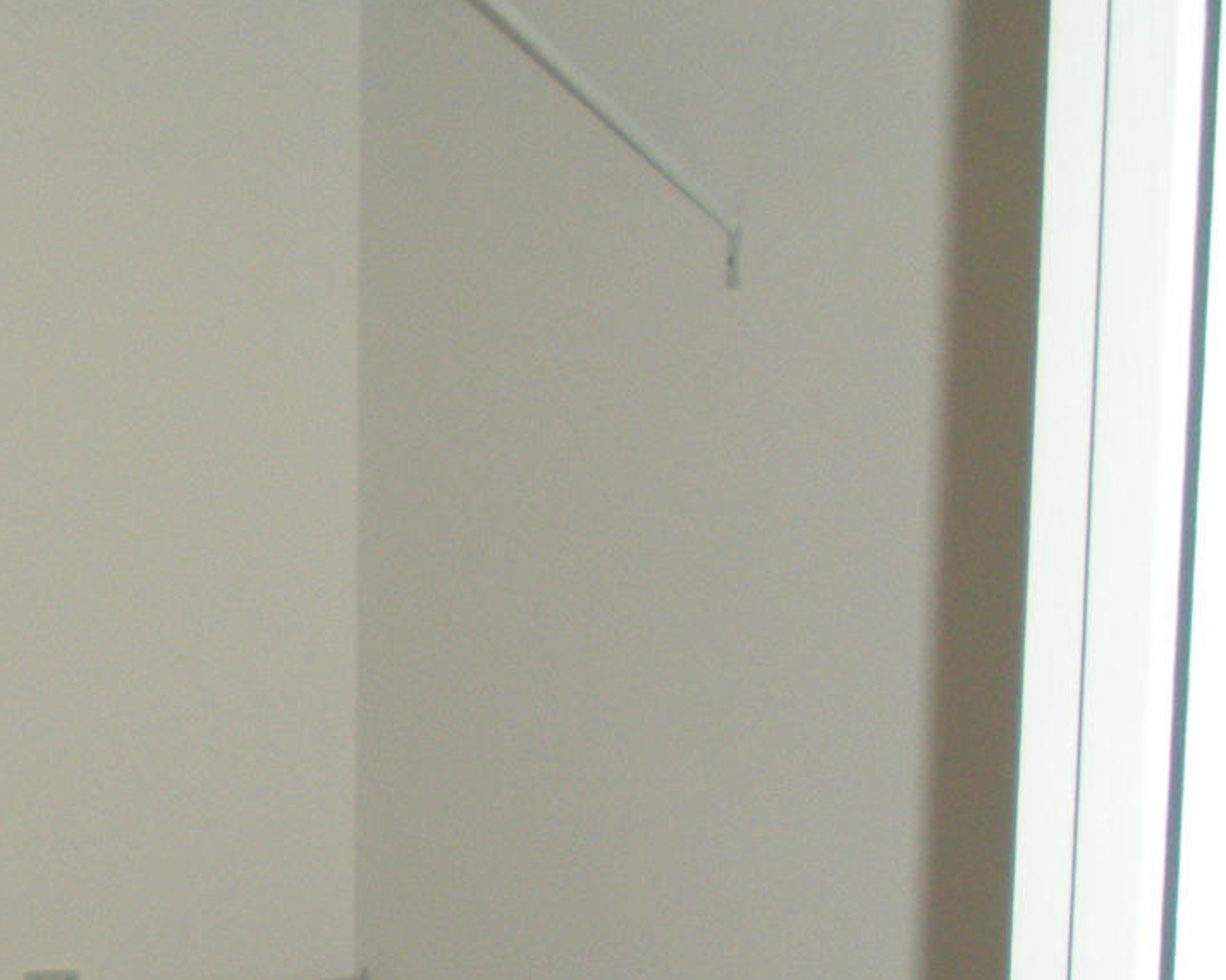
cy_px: 956
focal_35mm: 101
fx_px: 3664
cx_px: -404
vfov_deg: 15.0
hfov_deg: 17.7
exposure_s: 1/60
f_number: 3.5
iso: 180
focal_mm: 6.3
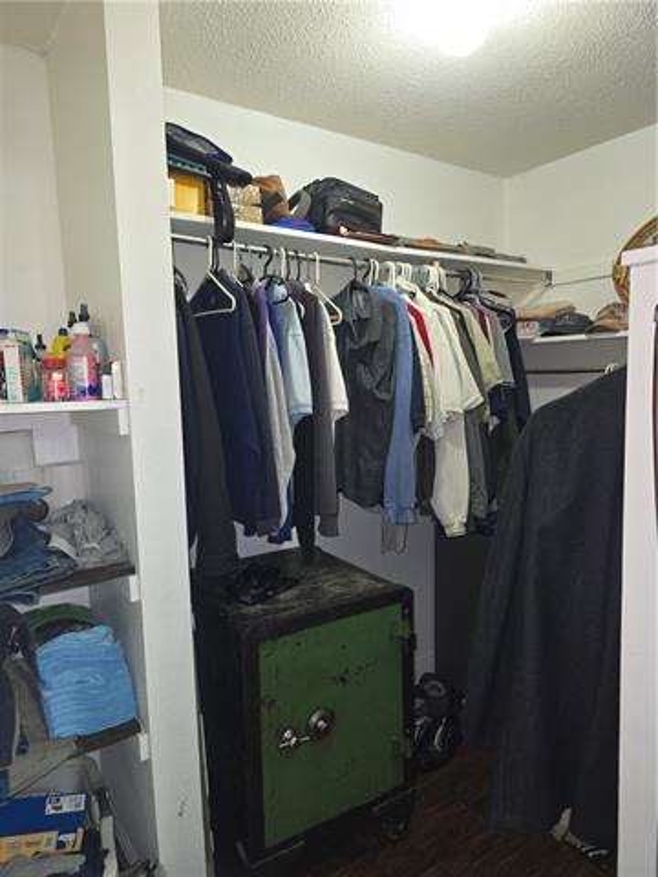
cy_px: 438
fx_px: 583
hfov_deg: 58.9
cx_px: 329
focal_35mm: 23
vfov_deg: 73.9
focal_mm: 6.3
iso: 100
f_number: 1.7
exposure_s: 1/24
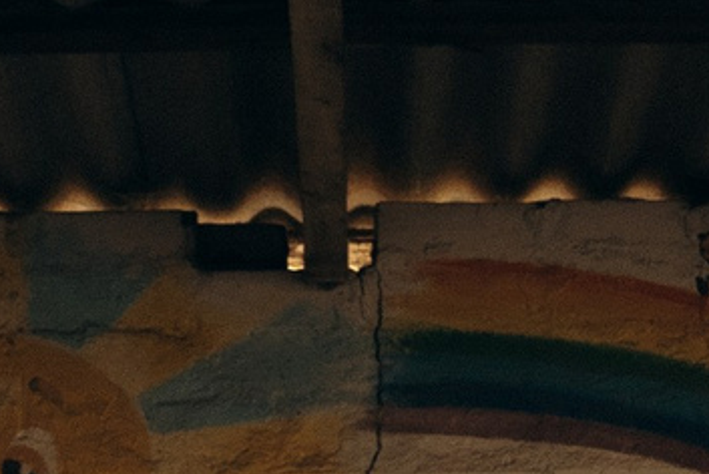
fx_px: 4336
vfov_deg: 6.0
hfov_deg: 9.3
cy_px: 1086
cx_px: 661
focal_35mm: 220
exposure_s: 1/320
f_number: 4.5
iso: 250
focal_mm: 28
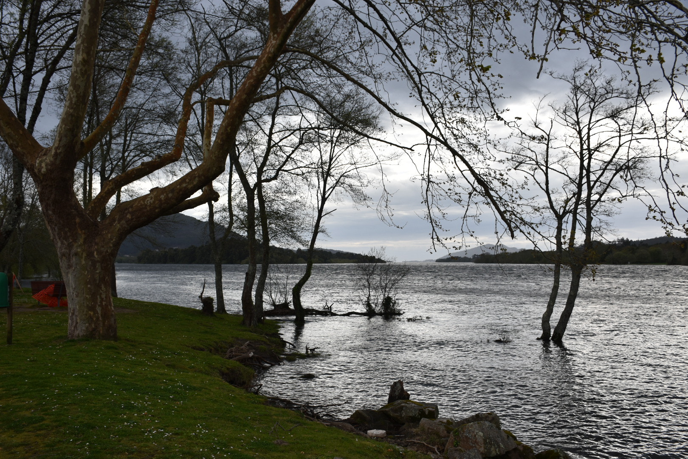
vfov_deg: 40.0
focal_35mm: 33
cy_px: 230
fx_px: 631
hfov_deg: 57.2
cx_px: 344
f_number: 5.6
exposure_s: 1/320
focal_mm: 22
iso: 100
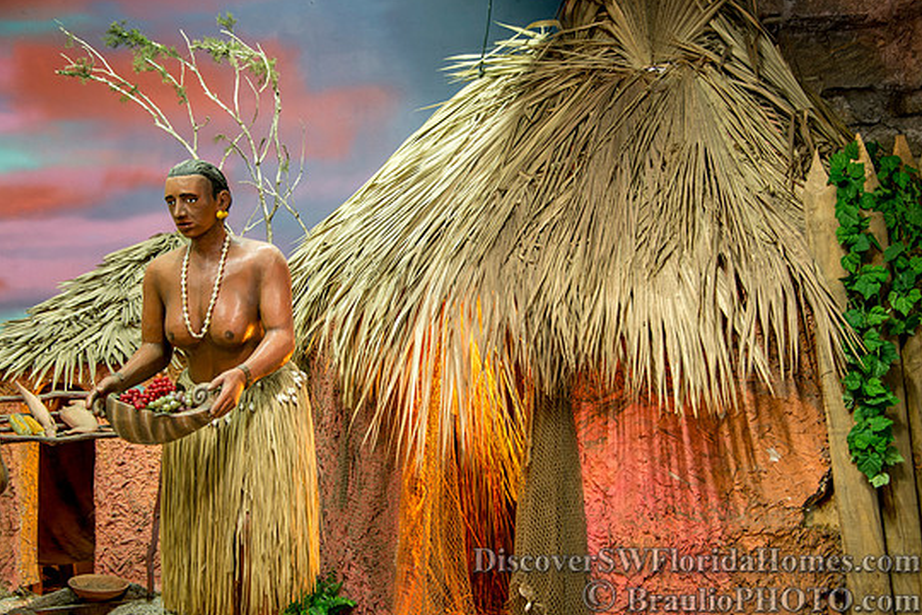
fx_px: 1869
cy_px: 320
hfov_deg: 27.7
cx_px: 464
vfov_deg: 18.7
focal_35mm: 73
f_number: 5
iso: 200
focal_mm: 68
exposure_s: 1/2.5
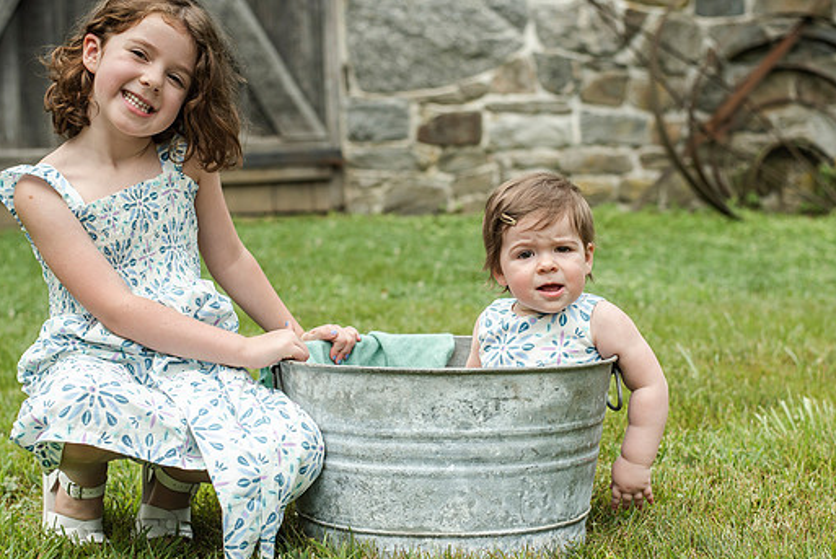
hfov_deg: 32.3
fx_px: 1441
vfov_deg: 21.9
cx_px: 457
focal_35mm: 62
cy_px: 307
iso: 640
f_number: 3.5
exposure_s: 1/4000
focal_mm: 50
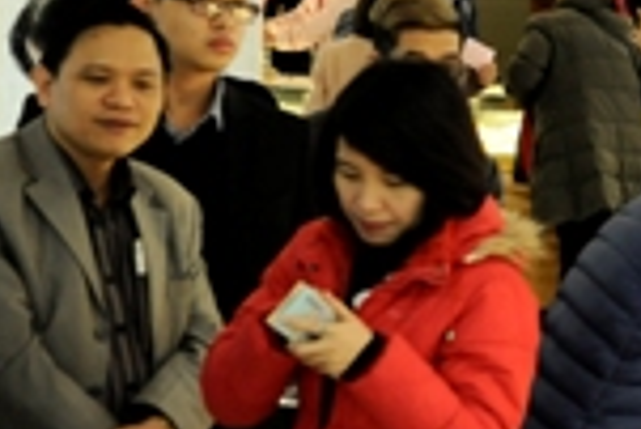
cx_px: 1133
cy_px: 98
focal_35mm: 203
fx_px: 3618
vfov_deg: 6.8
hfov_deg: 9.6
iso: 2000
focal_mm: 48
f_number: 4
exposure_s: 1/100
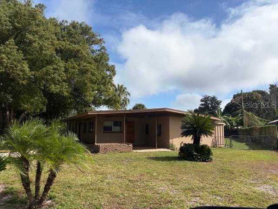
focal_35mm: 26
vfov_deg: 53.1
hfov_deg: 67.3
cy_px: 104
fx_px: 209
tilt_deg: +6.9
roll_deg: -1.1
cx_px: 139
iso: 64
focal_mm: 5.96
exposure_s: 1/7813
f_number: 1.6
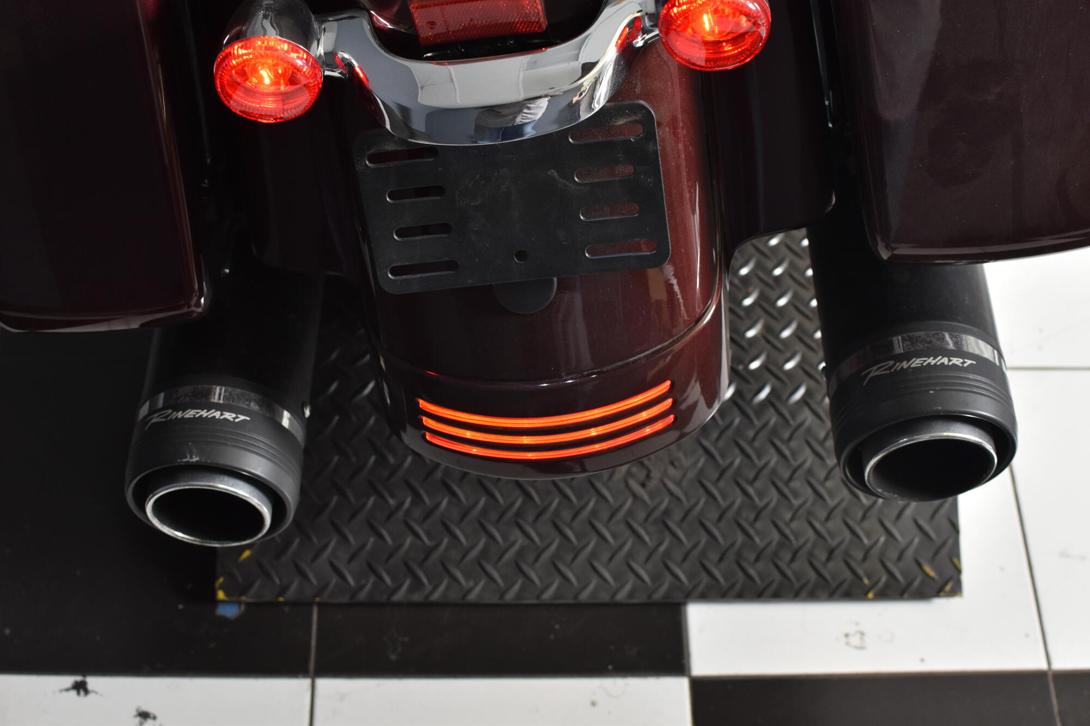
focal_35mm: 52
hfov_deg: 37.9
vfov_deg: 25.7
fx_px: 1589
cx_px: 545
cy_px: 363
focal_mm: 35
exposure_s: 1/160
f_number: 4.5
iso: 800
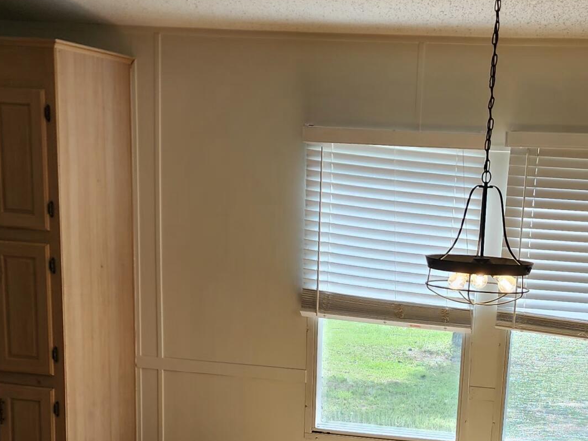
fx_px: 1104
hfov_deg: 29.5
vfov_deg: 21.4
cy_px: 483
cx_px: 409
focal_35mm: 65
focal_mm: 6.4
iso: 25
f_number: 1.8
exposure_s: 1/120
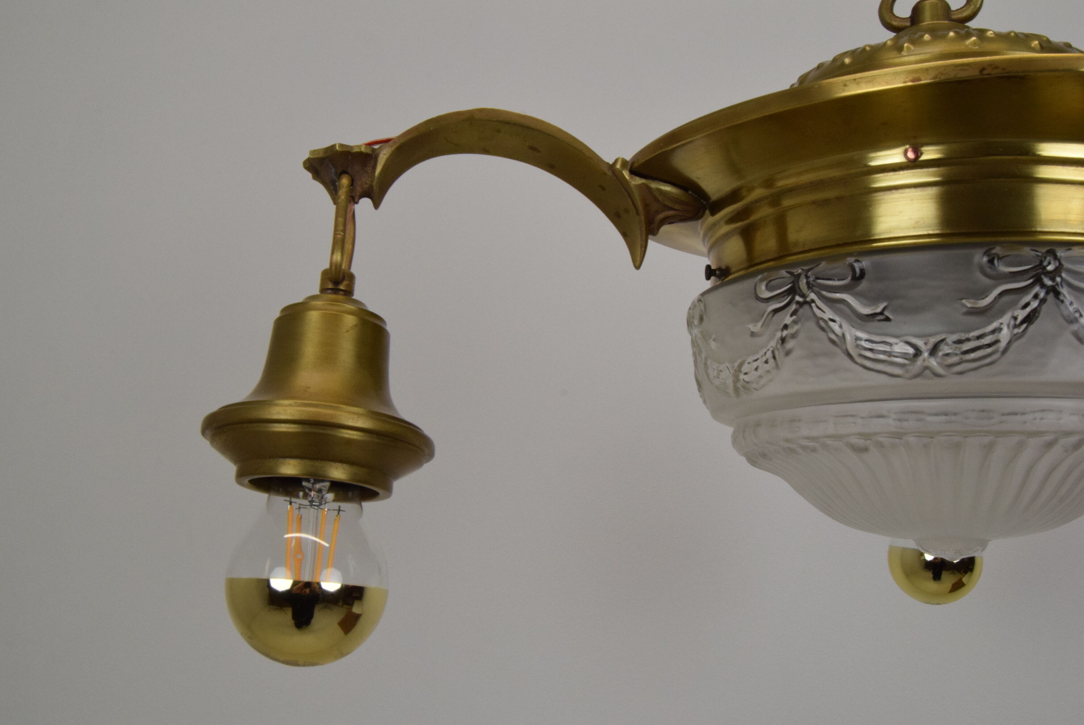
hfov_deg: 53.1
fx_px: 1085
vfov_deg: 36.9
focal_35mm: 36
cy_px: 362
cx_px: 542
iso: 1600
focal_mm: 24
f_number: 18
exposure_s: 1/100
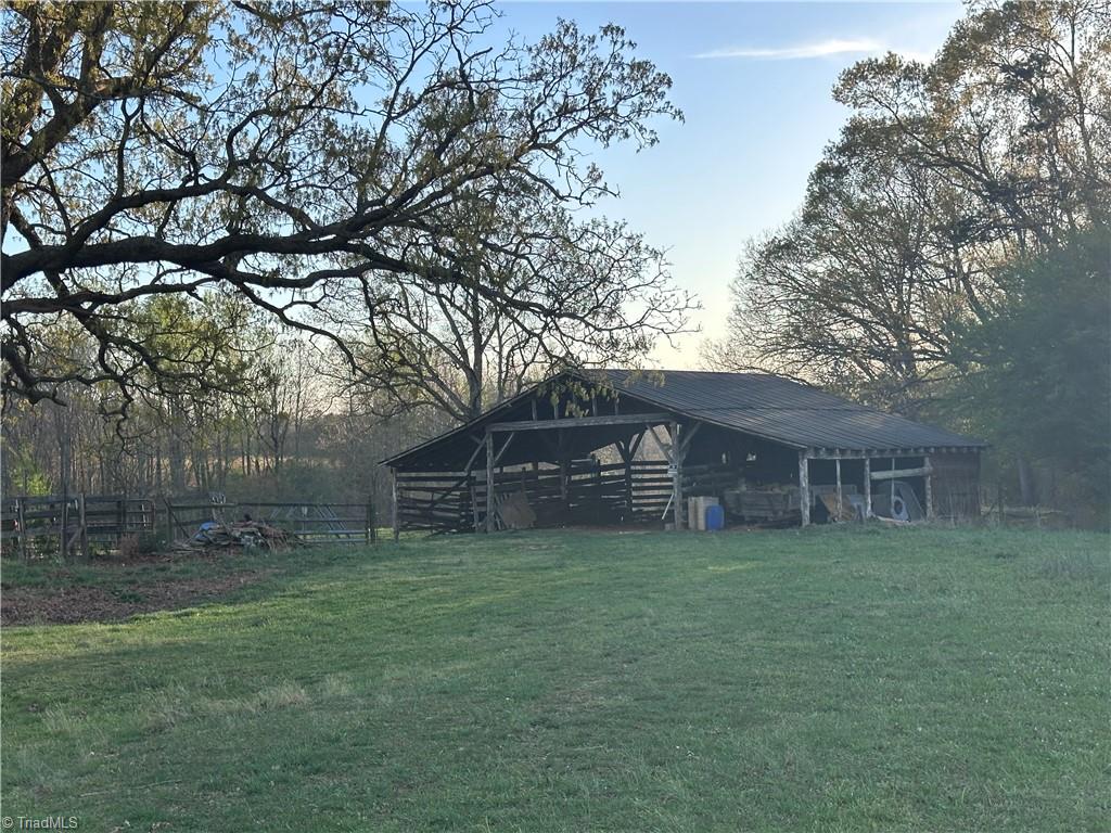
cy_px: 416
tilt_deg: -0.3
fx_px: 1541
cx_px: 556
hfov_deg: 39.7
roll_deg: +1.7
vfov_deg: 30.3
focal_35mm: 48
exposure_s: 1/1590
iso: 64
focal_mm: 6.86
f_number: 1.78
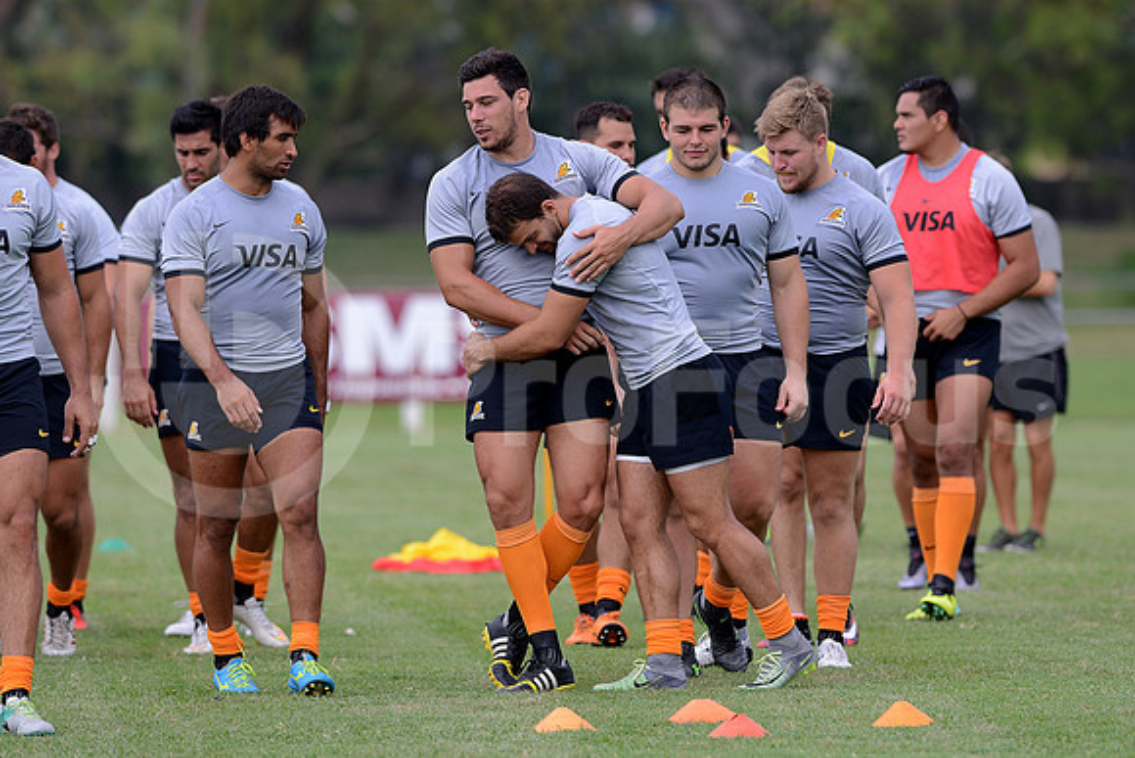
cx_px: 568
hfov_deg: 6.9
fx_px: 9460
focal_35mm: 300
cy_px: 379
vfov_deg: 4.6
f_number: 4
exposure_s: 1/800
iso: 200
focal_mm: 300
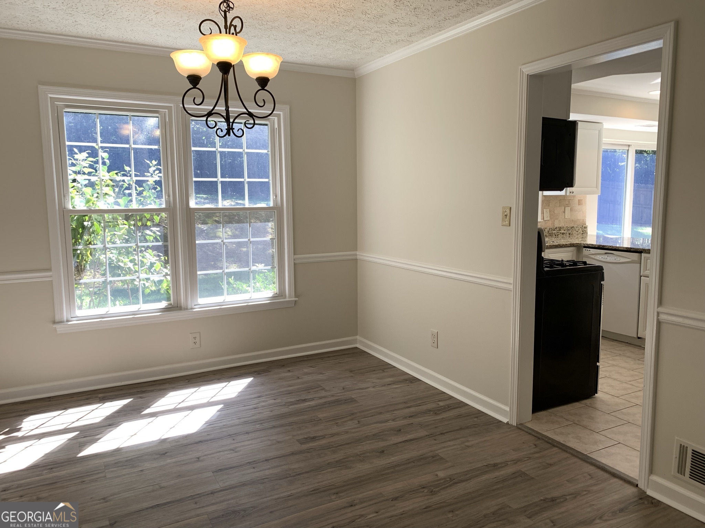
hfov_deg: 67.3
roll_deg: +0.1
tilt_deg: -5.7
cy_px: 264
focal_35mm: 26
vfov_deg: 53.1
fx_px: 530
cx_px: 352
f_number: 1.8
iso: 25
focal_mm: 4.25
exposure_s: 1/128
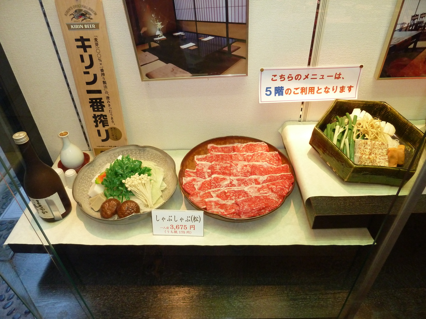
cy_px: 160
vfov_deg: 54.9
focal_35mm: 25
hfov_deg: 69.4
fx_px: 308
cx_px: 213
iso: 320
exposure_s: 1/30
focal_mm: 4.1
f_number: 3.3
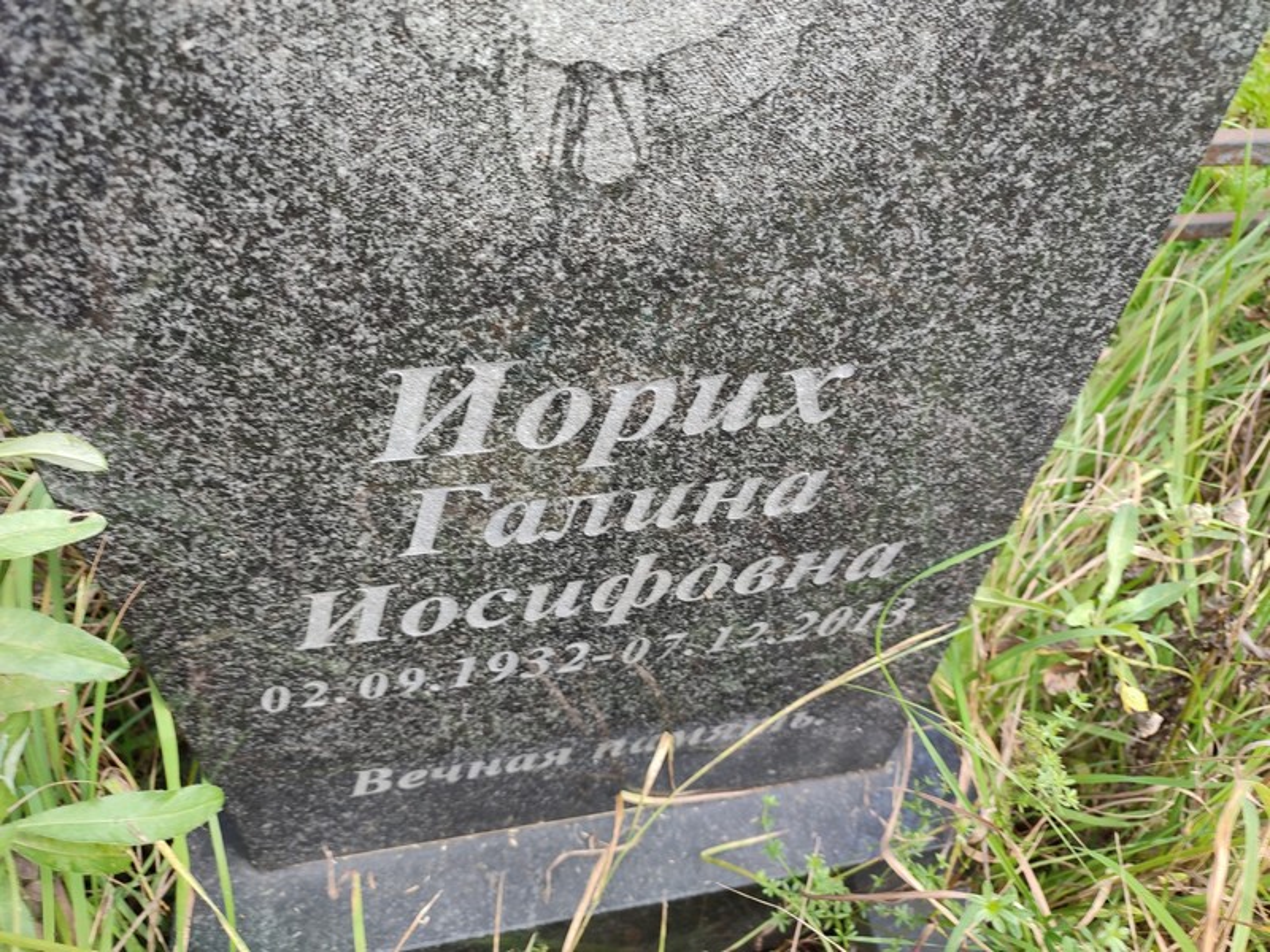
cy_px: 476
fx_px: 917
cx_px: 635
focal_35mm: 25
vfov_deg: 54.9
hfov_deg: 69.4
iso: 59
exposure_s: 1/50
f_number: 1.9
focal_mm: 6.04
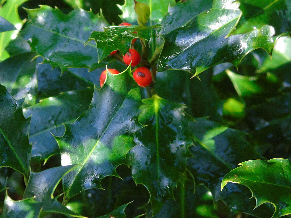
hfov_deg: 4.7
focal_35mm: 421
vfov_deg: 3.5
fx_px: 3538
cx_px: 95
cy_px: 78
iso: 500
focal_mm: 50
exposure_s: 1/60
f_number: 5
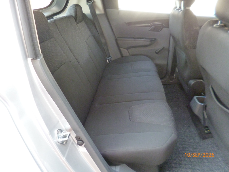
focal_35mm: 24
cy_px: 86
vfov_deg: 56.8
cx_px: 114
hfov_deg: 71.6
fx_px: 159
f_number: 2.5
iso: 400
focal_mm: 4.3
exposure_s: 1/50
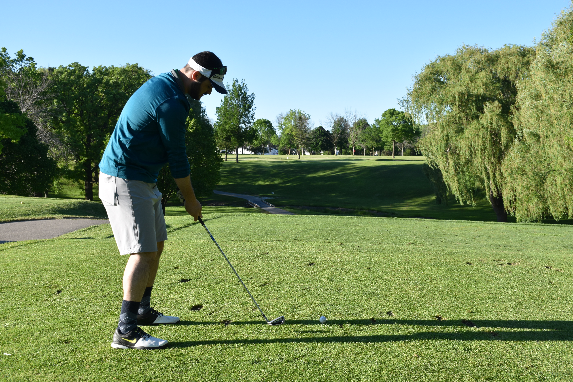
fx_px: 645
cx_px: 286
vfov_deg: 33.0
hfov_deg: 47.9
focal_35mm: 40
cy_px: 191
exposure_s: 1/250
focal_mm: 27
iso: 220
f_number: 8
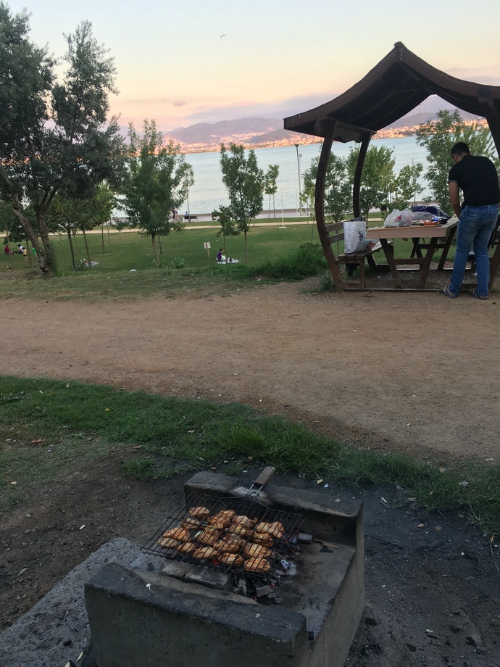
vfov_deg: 61.7
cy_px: 334
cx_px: 250
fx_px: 559
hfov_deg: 48.2
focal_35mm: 29
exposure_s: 1/100
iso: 32
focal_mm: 4.15
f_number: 2.2
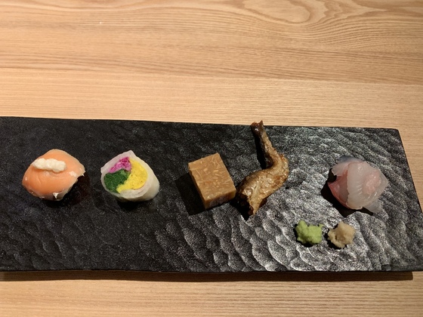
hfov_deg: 67.3
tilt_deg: -65.4
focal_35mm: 26
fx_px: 318
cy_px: 158
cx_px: 212
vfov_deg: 53.1
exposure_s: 1/50
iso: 250
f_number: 1.8
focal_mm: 4.25
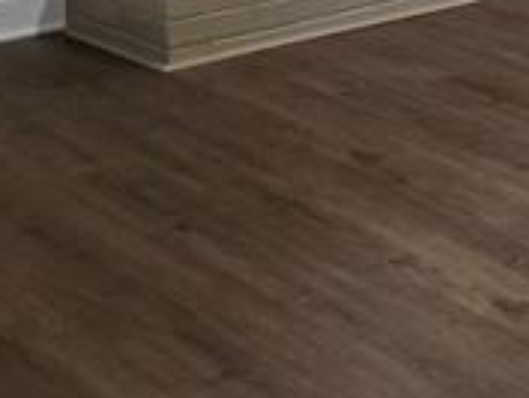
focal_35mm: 133
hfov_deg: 12.3
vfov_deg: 10.0
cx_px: 1201
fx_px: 2034
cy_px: -503
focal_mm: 6.3
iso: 640
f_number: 1.7
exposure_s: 1/120
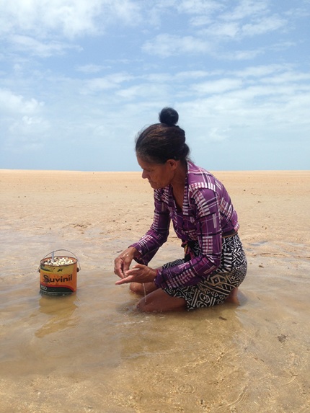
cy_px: 206
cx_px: 155
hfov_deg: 43.0
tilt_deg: -3.8
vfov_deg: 55.3
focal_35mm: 33
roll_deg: -0.1
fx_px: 394
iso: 50
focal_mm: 4.12
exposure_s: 1/2584
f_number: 2.4
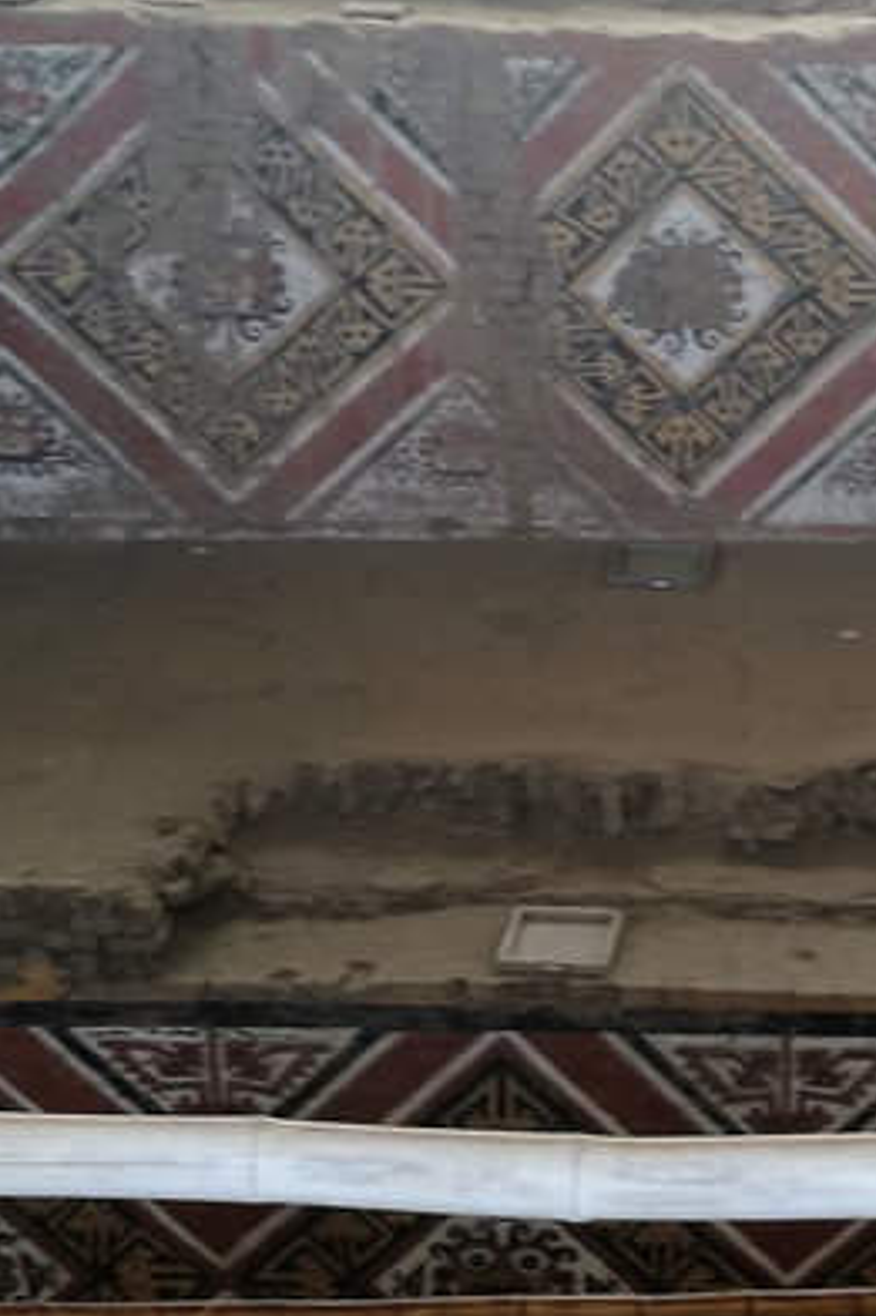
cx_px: 849
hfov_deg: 15.6
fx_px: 3142
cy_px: 255
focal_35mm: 86
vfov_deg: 23.3
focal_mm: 4.5
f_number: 2.2
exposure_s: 1/60
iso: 50
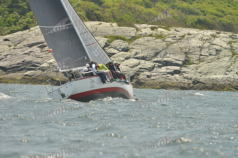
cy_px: 82
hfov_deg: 5.0
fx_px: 2750
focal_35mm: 416
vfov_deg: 3.3
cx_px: 116
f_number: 8
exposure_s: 1/1000
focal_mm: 400
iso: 280
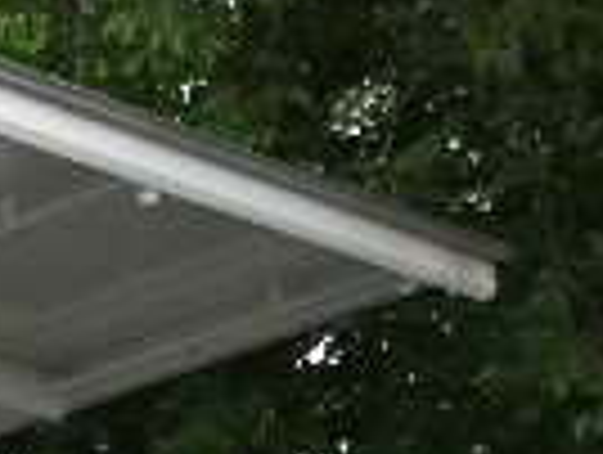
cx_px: -756
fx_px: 5165
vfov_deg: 4.9
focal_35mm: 296
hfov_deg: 6.4
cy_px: 1020
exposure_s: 1/500
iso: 200
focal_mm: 10.2
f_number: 3.5
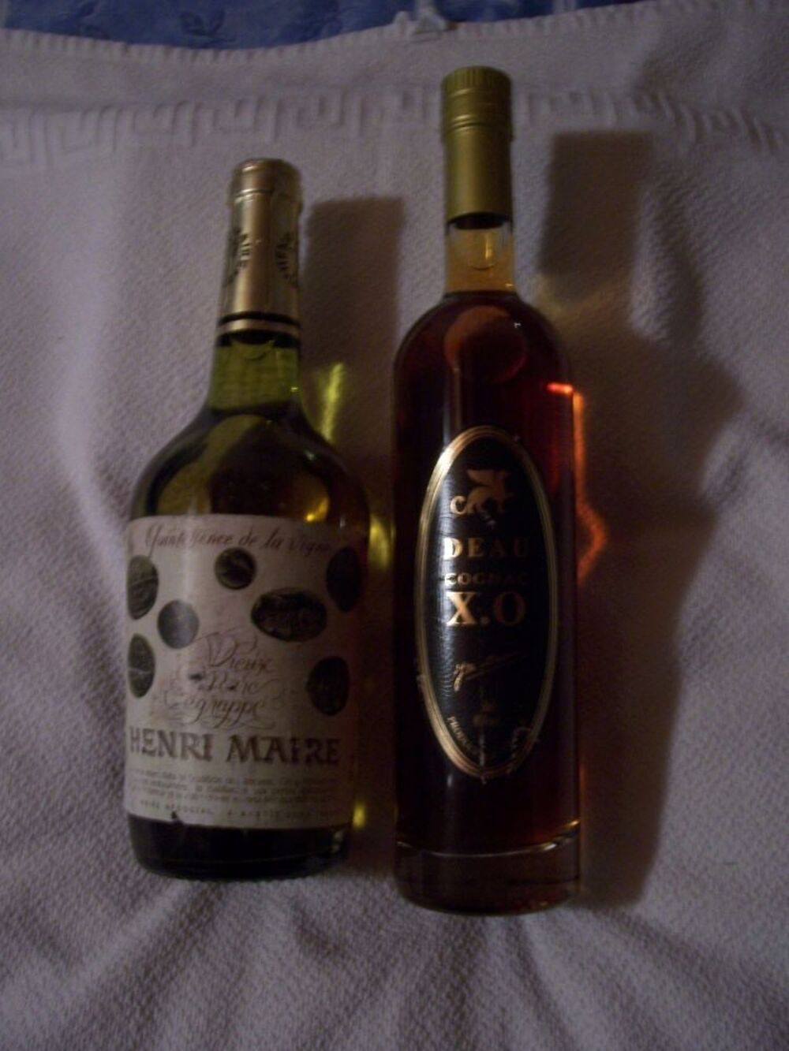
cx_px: 394
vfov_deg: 54.0
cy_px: 526
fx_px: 1033
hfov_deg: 41.8
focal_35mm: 34
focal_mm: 5.6
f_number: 2.7
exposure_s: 1/8
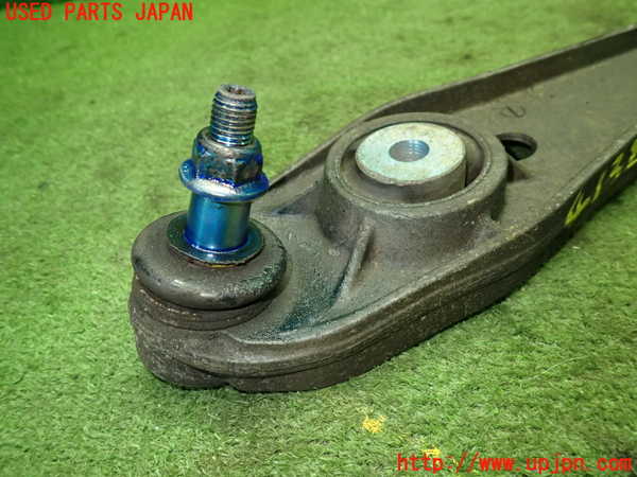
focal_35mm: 25
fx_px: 460
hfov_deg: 69.4
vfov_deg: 54.9
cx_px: 318
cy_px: 238
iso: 200
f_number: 2
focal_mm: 4.5
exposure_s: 1/30
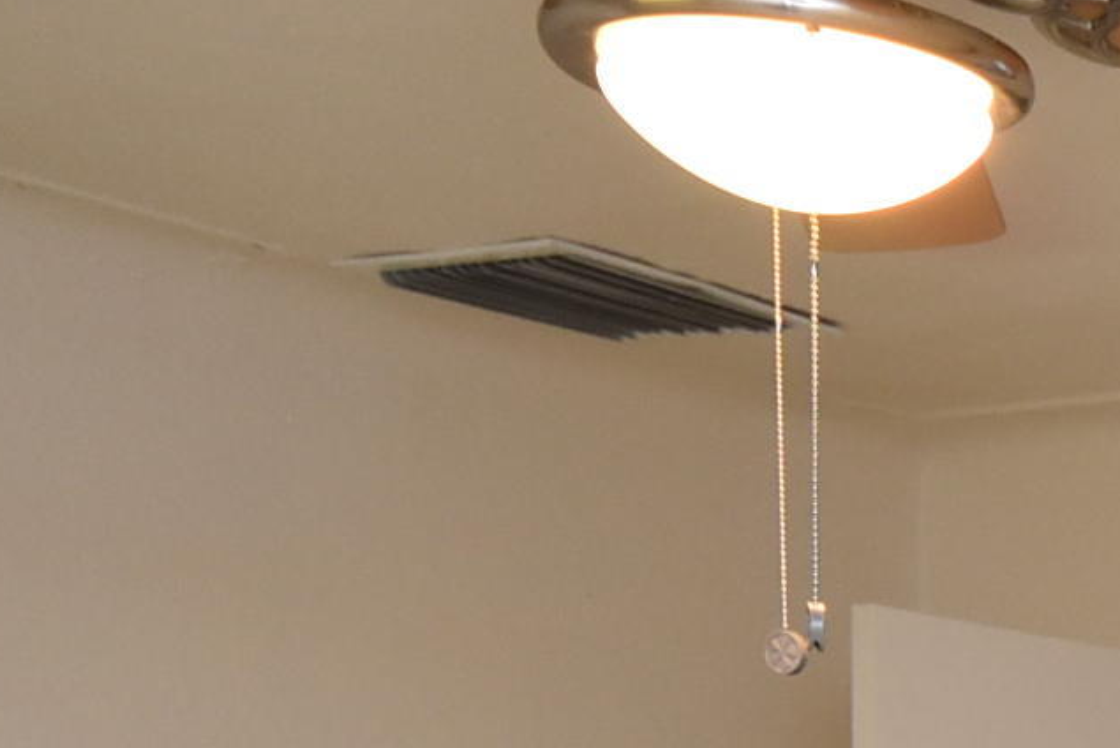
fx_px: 3081
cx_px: 2050
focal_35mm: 99
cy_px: 1397
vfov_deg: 12.5
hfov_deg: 16.8
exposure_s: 1/80
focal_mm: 14
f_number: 4.5
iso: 800
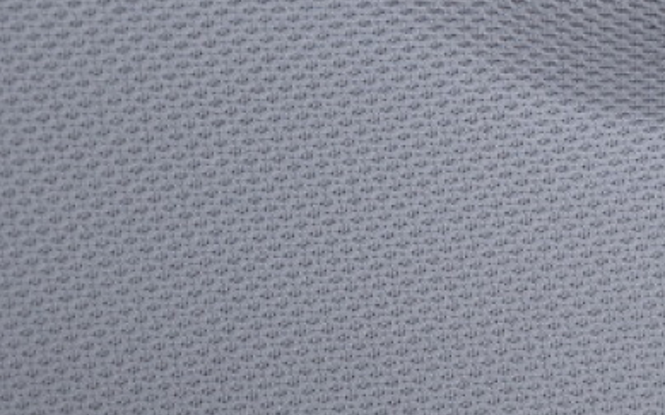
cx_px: 497
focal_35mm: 212
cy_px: 294
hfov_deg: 9.9
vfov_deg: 6.2
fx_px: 3842
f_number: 6.3
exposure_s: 1/50
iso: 160
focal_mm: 50
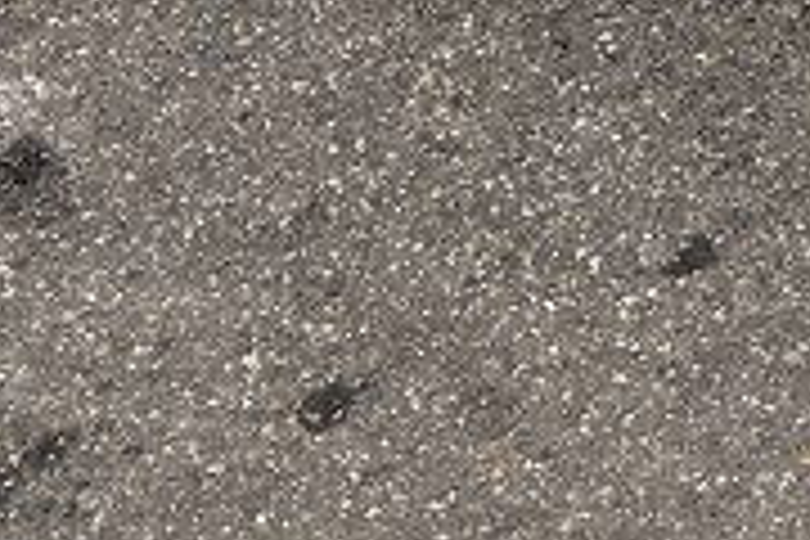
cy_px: -1012
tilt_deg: -22.4
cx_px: 1256
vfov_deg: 8.3
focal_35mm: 142
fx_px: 3195
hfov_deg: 13.5
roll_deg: +2.3
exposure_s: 1/160
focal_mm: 6.86
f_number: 1.78
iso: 64
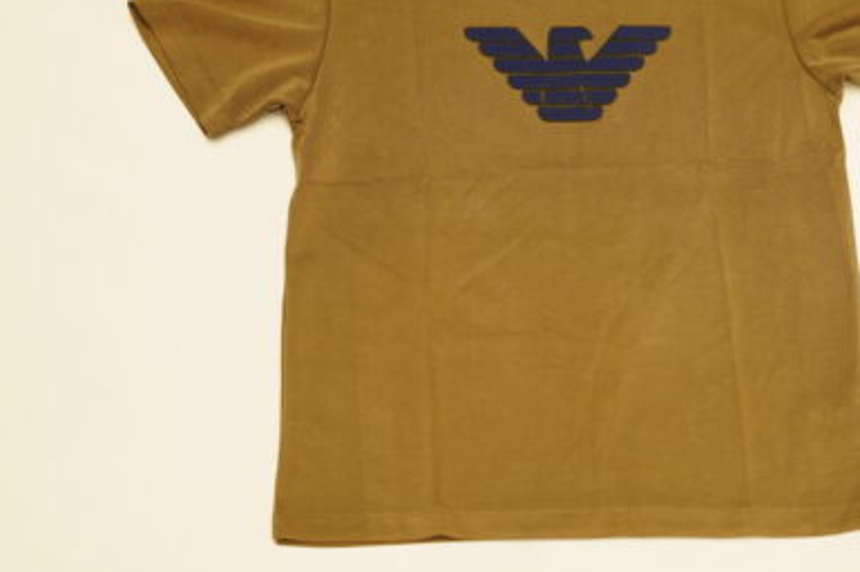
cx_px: 601
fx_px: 1862
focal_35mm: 78
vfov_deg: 17.4
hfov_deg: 25.8
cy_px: 174
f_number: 4
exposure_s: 1/200
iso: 1000
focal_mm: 50
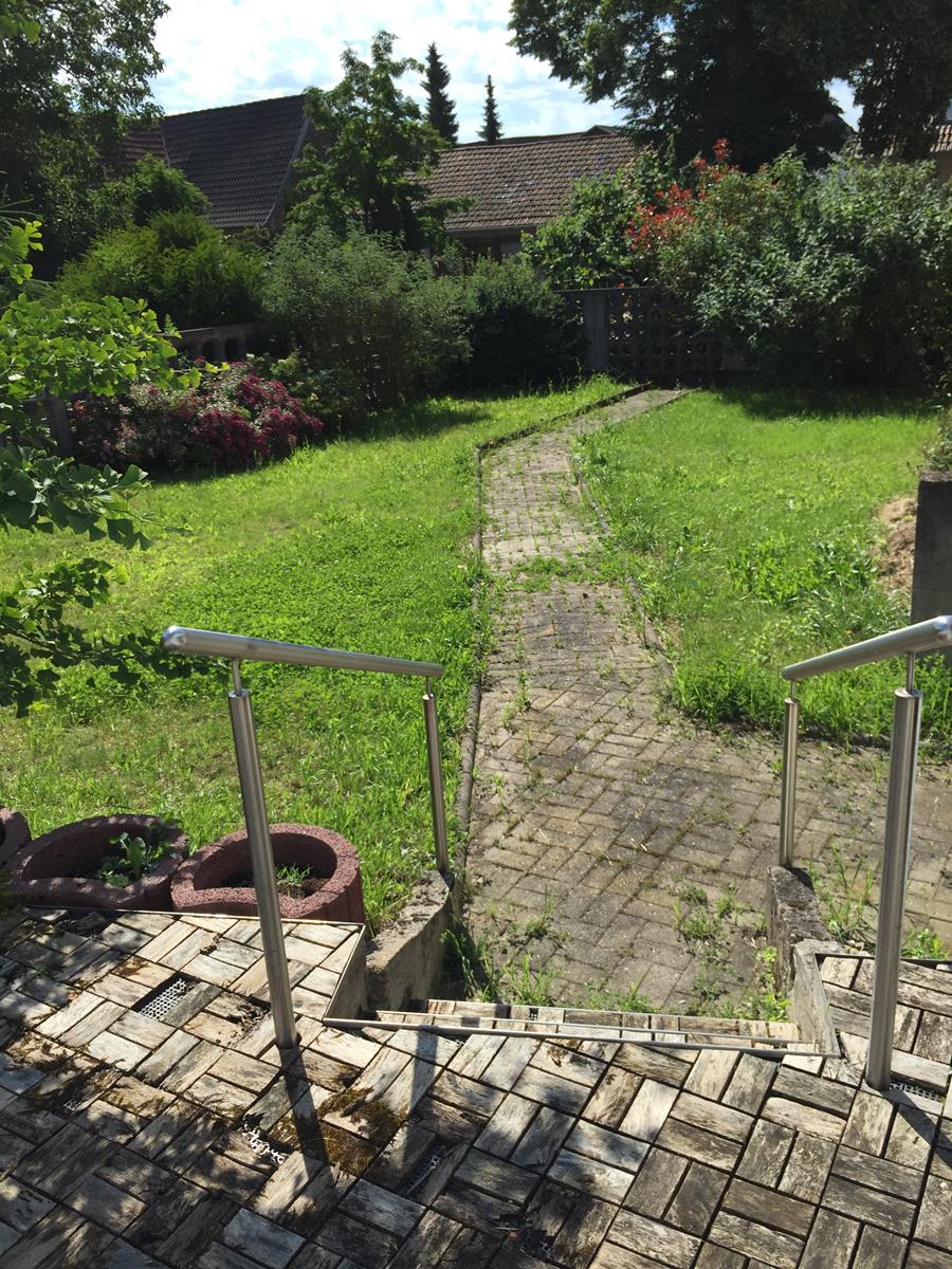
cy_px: 634
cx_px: 476
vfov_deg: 61.7
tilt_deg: -18.6
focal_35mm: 29
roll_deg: +4.8
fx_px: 1063
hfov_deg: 48.2
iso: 32
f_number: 2.2
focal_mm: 4.15
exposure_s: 1/1883
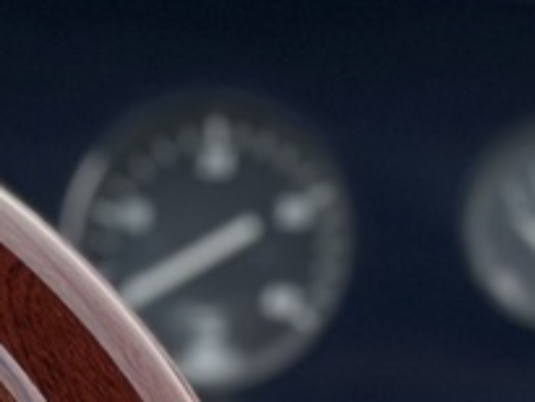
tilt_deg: -26.4
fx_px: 4345
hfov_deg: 7.0
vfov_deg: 5.2
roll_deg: +4.1
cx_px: -104
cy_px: 619
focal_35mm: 281
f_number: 1.78
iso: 80
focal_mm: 6.86
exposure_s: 1/1227
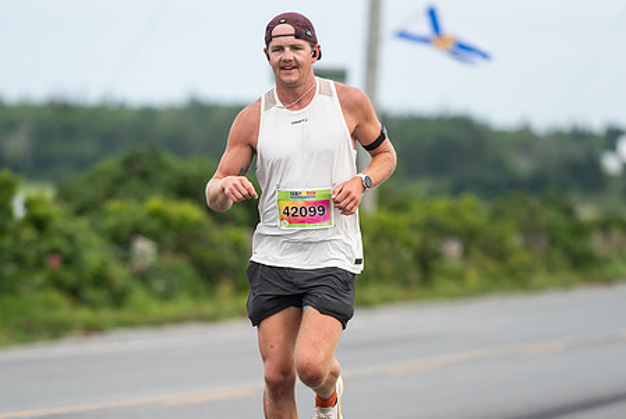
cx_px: 232
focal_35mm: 319
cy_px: 278
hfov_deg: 6.5
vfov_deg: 4.3
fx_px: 5550
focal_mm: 200
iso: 500
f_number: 4
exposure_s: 1/800
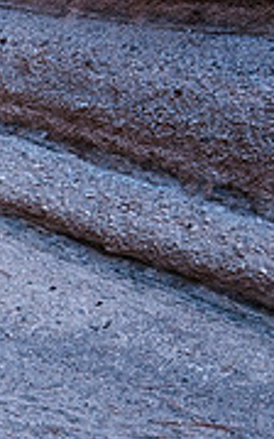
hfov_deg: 11.5
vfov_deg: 20.9
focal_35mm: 99
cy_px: 291
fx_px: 1182
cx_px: -333
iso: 200
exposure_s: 1/8
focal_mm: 20
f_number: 16
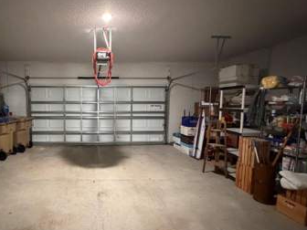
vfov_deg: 66.0
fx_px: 177
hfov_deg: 78.5
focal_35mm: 20
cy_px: 116
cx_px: 97
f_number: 2.2
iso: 1600
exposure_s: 1/40
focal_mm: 2.22
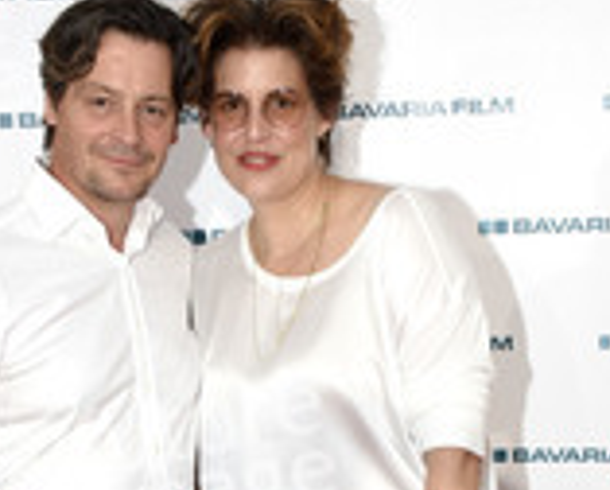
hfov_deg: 23.2
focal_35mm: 82
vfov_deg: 17.3
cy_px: 673
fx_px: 1486
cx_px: 249
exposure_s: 1/160
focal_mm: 23
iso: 320
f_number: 5.6
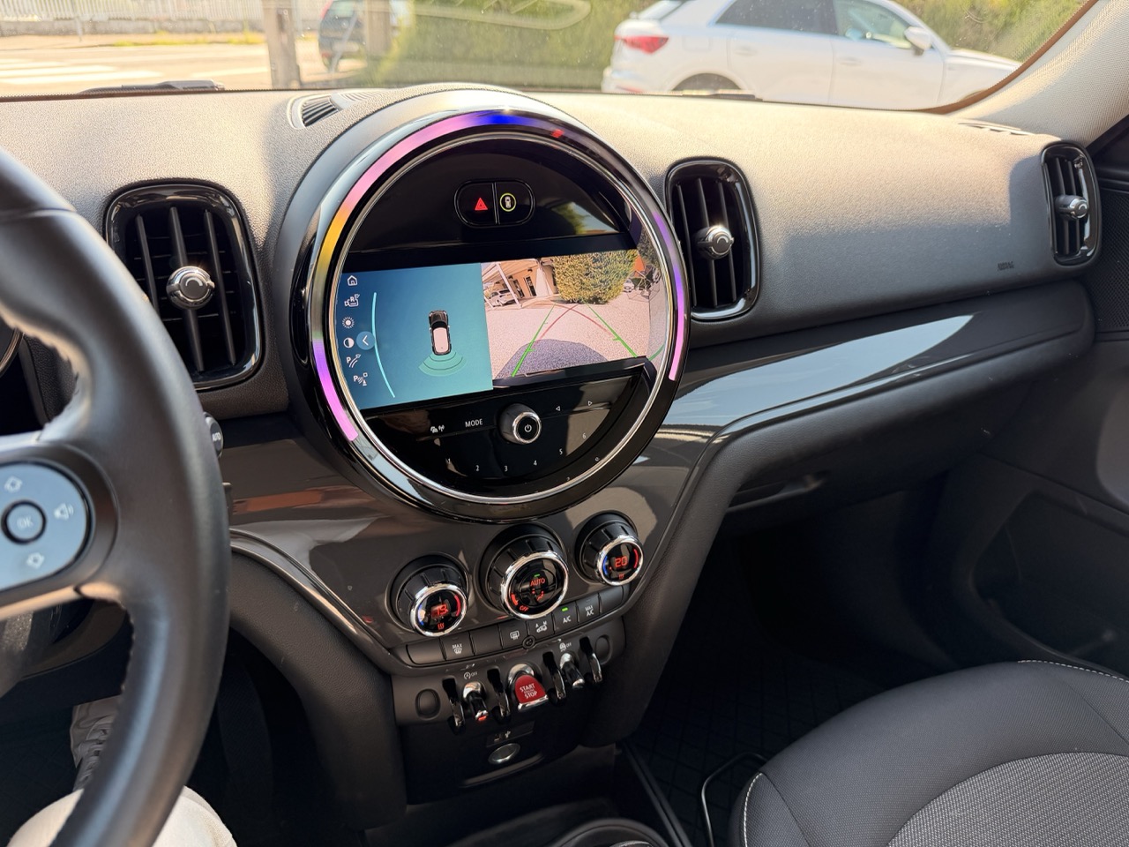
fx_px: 783
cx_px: 564
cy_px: 424
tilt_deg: -27.6
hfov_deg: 71.6
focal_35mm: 24
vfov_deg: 56.8
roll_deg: -2.2
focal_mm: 6.76
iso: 80
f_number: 1.78
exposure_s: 1/218
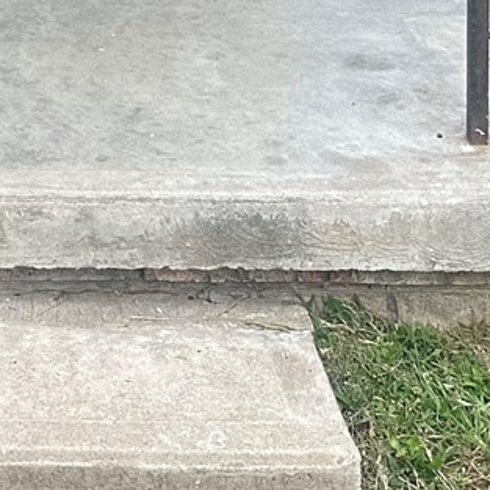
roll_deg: -0.1
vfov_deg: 11.8
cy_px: -546
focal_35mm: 130
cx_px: -100
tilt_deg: -3.0
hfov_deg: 13.1
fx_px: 2082
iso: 80
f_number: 1.78
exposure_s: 1/278
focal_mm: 6.86
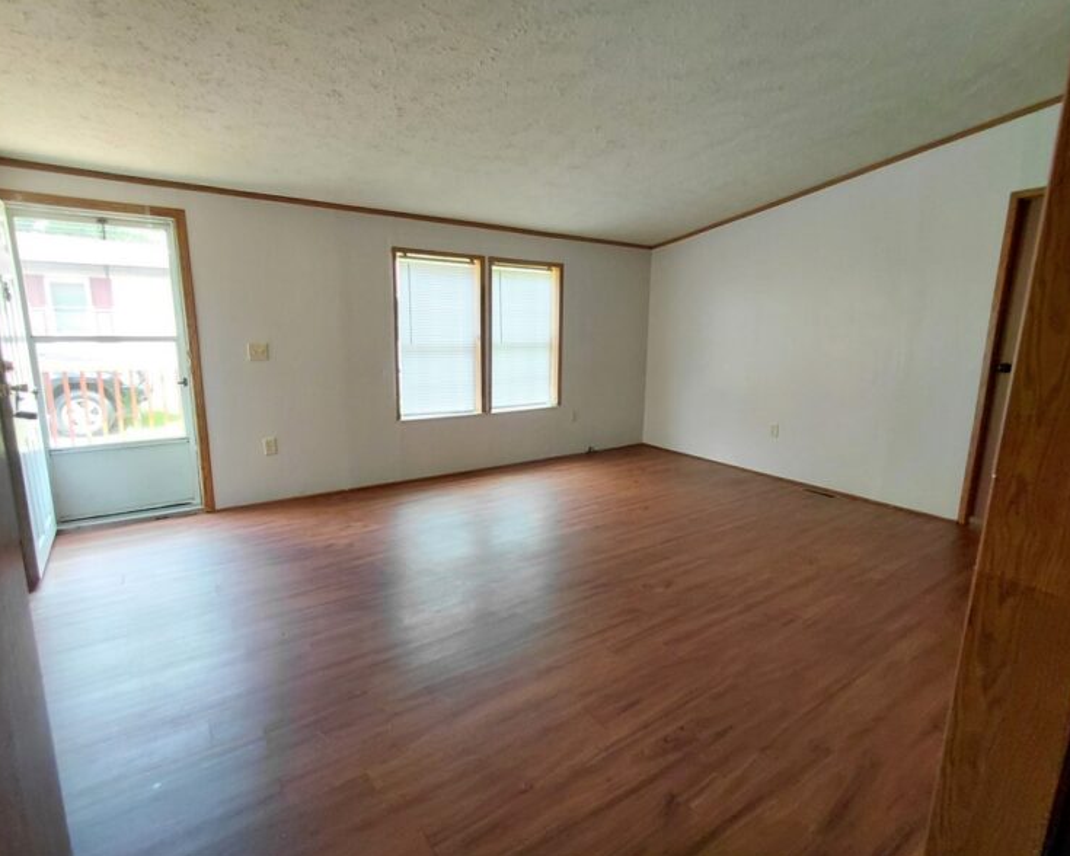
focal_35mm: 17
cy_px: 425
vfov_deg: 77.0
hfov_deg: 89.6
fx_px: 538
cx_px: 523
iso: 160
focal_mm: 1.64
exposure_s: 1/60
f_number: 2.2
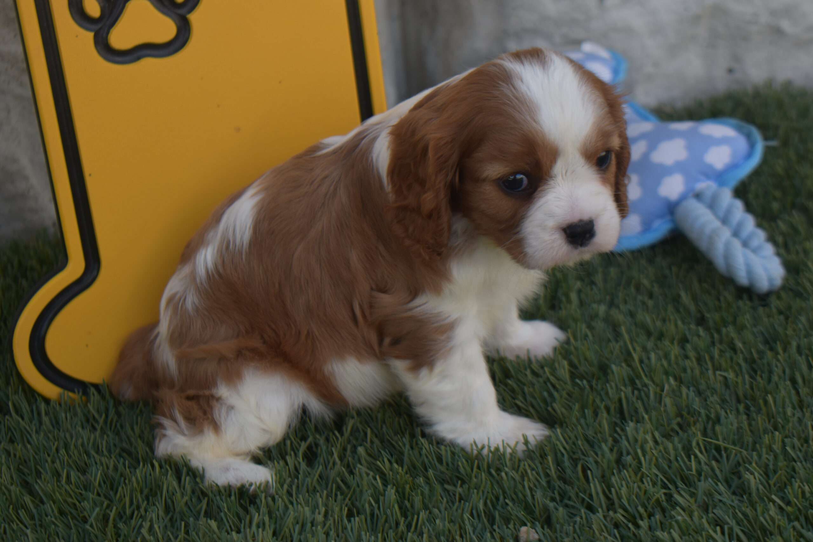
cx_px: 406
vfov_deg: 18.2
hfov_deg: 27.0
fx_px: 1694
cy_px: 271
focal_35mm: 75
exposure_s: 1/250
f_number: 5.6
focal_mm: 50
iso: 200
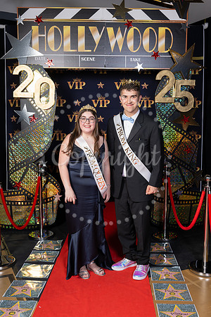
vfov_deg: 49.6
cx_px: 106
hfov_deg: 34.2
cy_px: 158
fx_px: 343
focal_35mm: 39
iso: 400
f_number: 8
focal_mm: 39
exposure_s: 1/125
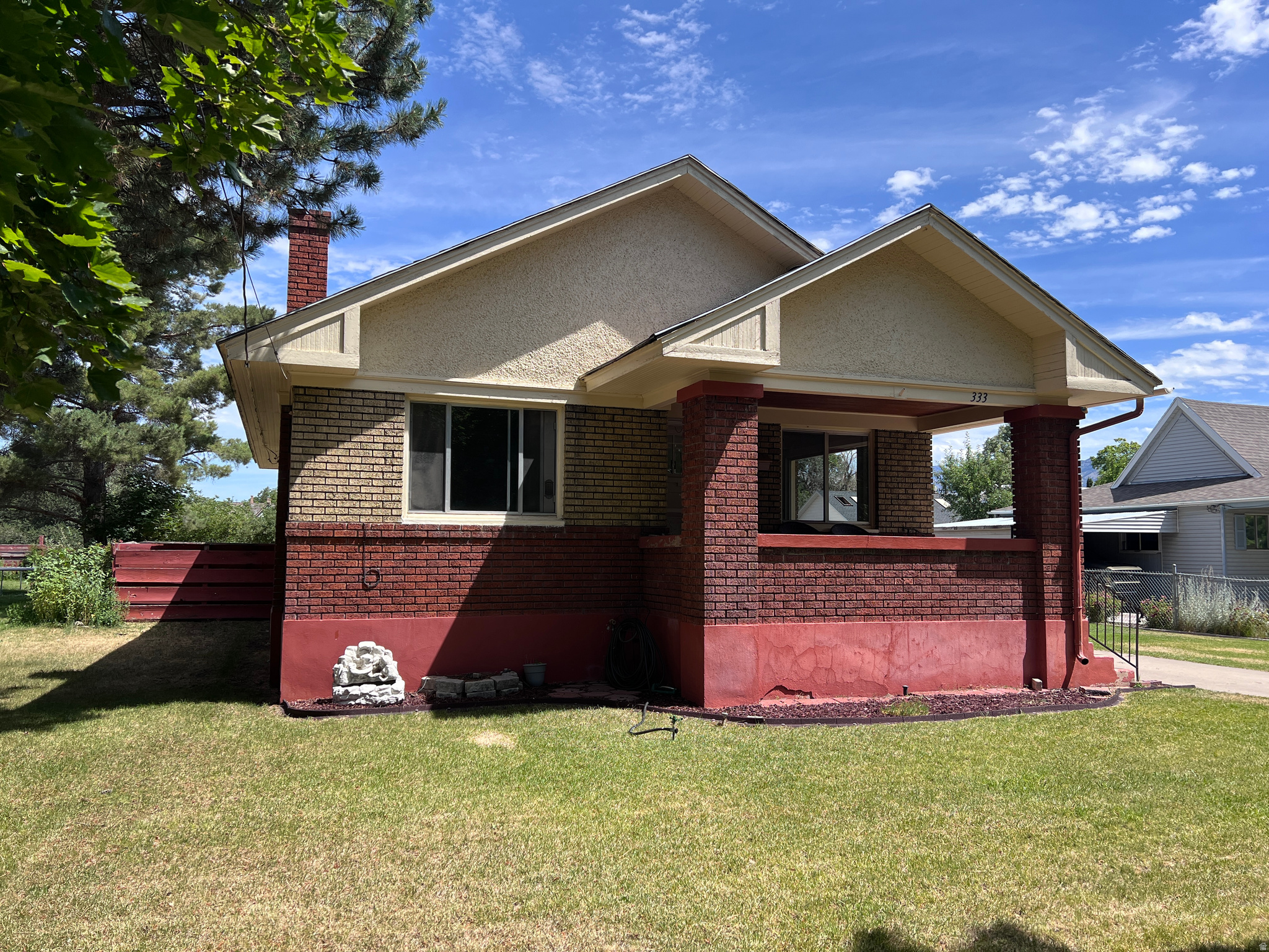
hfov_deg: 67.3
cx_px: 634
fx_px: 953
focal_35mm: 26
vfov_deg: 53.1
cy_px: 476
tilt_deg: +4.3
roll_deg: -0.4
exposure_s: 1/2632
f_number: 1.5
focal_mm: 5.7
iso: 50
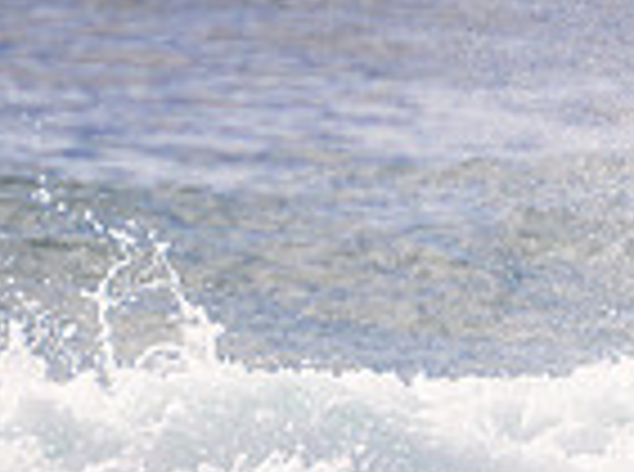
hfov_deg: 0.9
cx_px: 638
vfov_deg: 0.7
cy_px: 536
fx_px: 39862
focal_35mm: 2182
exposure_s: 1/2000
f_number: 5.6
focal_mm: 400
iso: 160
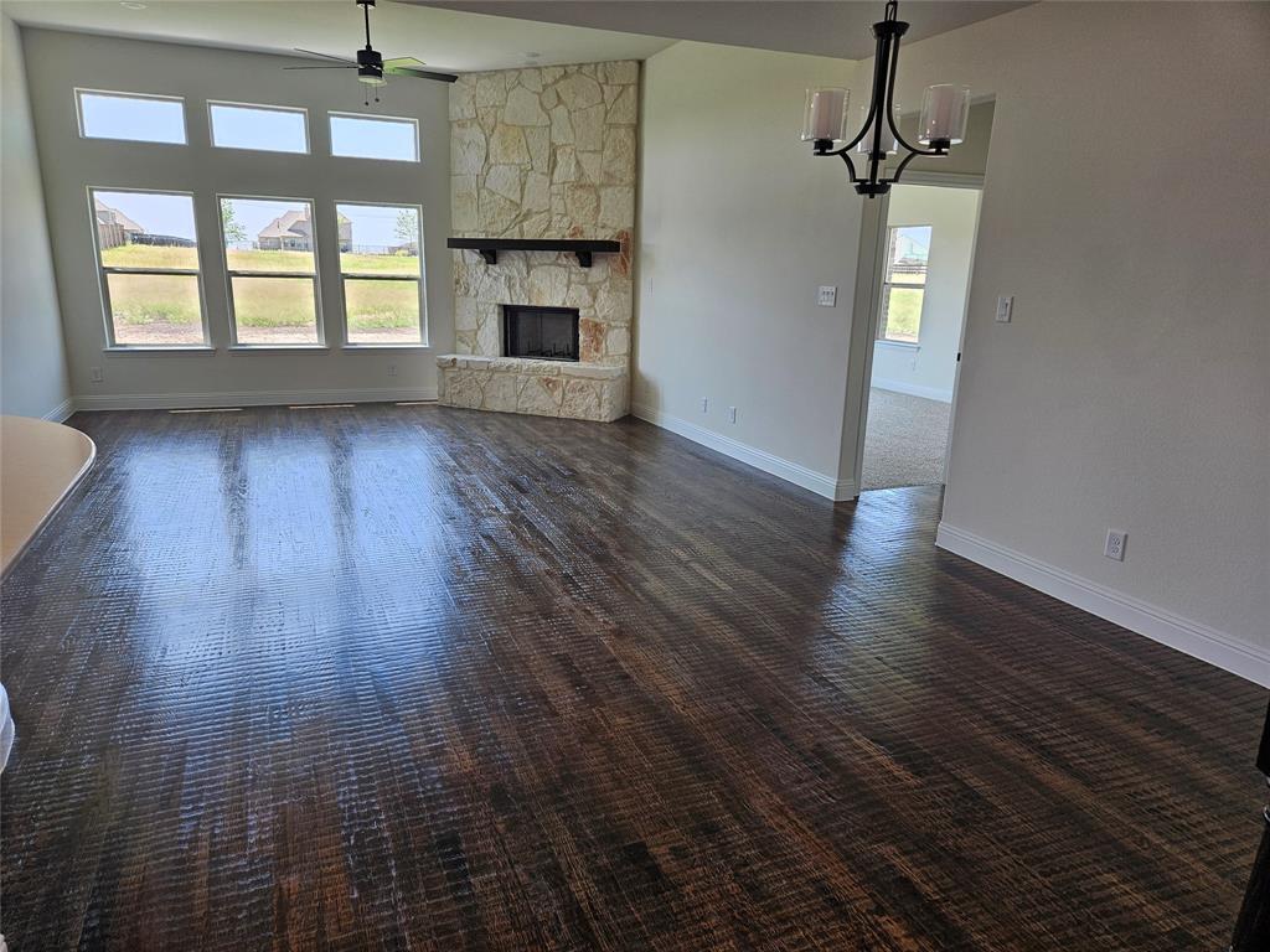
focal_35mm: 23
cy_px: 476
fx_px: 844
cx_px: 635
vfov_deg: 58.9
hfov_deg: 73.9
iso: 50
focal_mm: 5.4
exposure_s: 1/120
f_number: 1.8
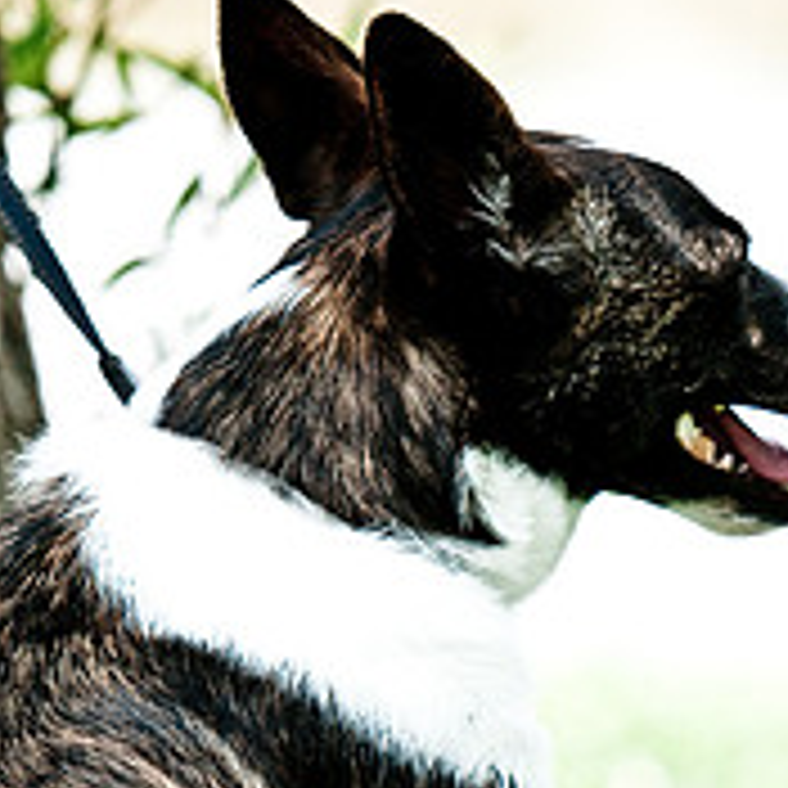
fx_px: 13060
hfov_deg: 3.5
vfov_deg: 3.5
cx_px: 669
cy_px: 698
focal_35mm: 507
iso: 200
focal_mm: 155
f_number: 2.8
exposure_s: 1/1600
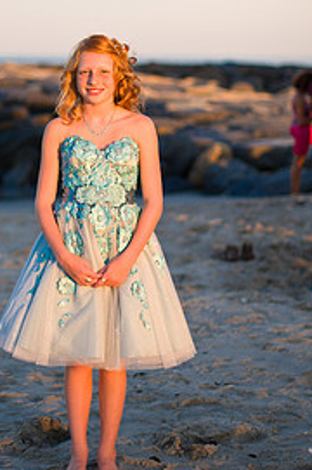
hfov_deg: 16.4
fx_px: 1082
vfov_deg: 24.4
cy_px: 175
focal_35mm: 83
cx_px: 94
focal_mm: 50
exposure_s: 1/1600
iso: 160
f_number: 1.8
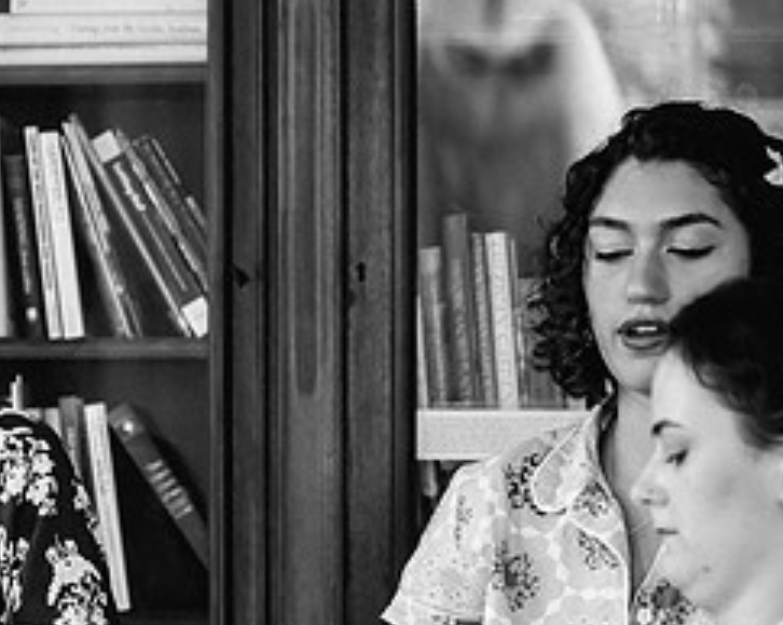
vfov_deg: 7.6
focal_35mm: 203
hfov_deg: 9.4
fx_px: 4699
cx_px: -142
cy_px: 497
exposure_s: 1/60
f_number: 3.2
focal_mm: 90
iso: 800
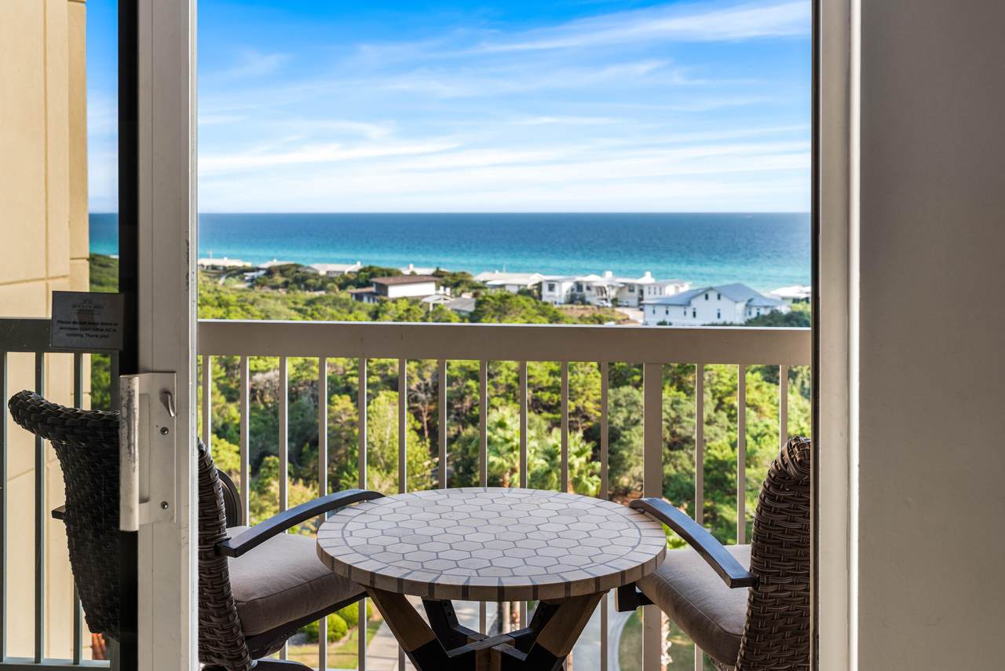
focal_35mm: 40
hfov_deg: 48.0
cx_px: 502
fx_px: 1128
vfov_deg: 33.1
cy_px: 336
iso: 125
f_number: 7.1
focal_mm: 40.4
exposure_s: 1/15
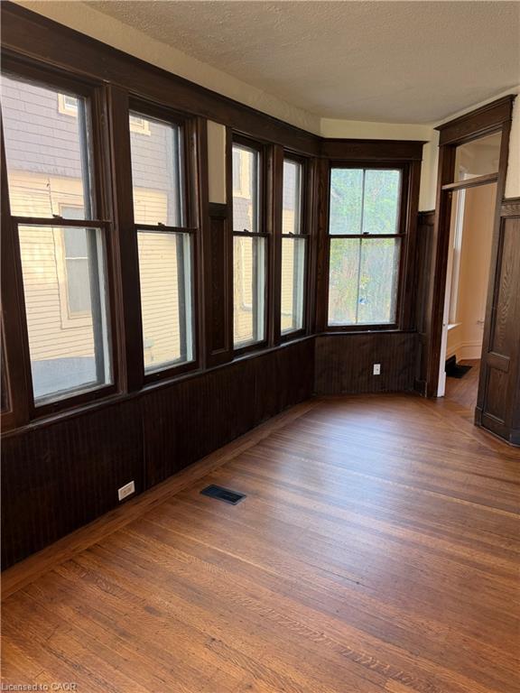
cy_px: 346
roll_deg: -0.6
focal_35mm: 24
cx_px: 260
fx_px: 481
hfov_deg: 56.8
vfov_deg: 71.6
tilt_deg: -10.8
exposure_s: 1/120
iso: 200
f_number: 1.78
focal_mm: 6.76
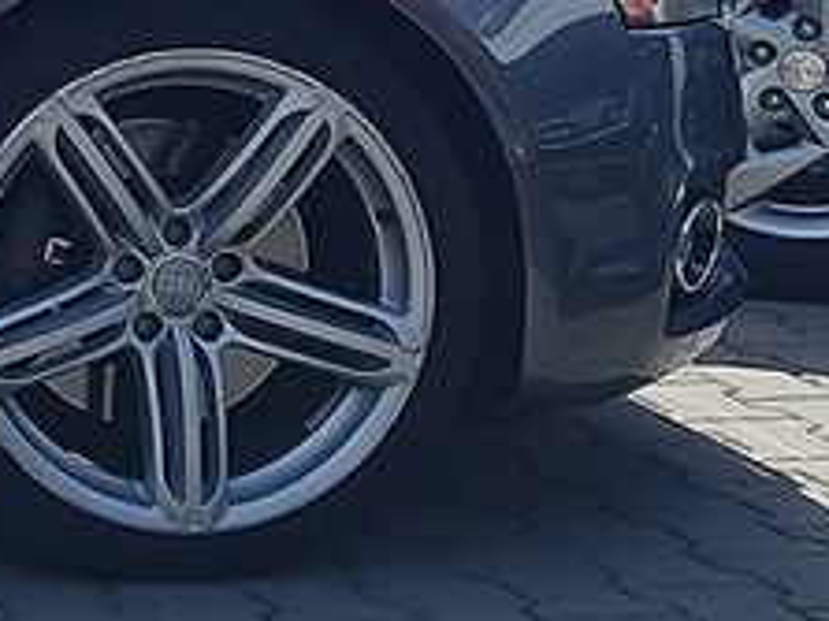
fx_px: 2968
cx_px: -1216
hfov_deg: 12.3
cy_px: -320
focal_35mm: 124
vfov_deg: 11.4
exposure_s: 1/968
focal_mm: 7.01
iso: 50
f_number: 1.69
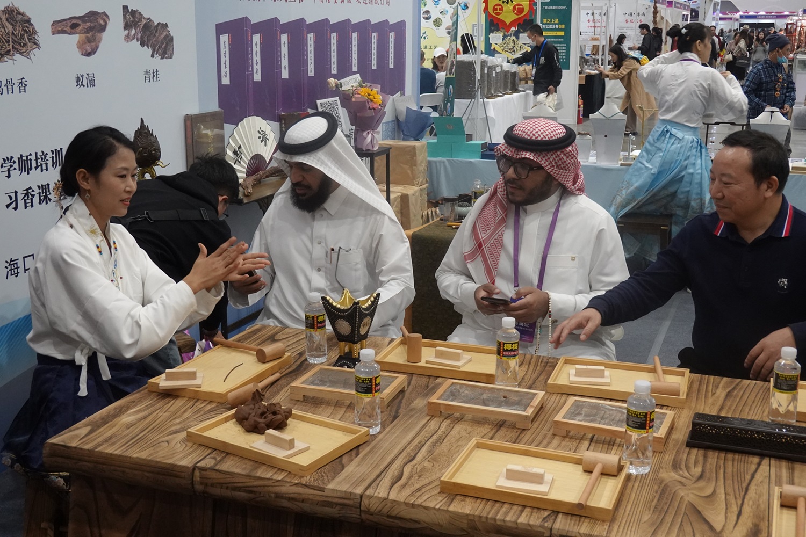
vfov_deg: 29.2
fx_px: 1030
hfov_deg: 42.7
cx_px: 403
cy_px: 268
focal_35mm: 46
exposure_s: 1/200
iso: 1600
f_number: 4
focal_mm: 16.86
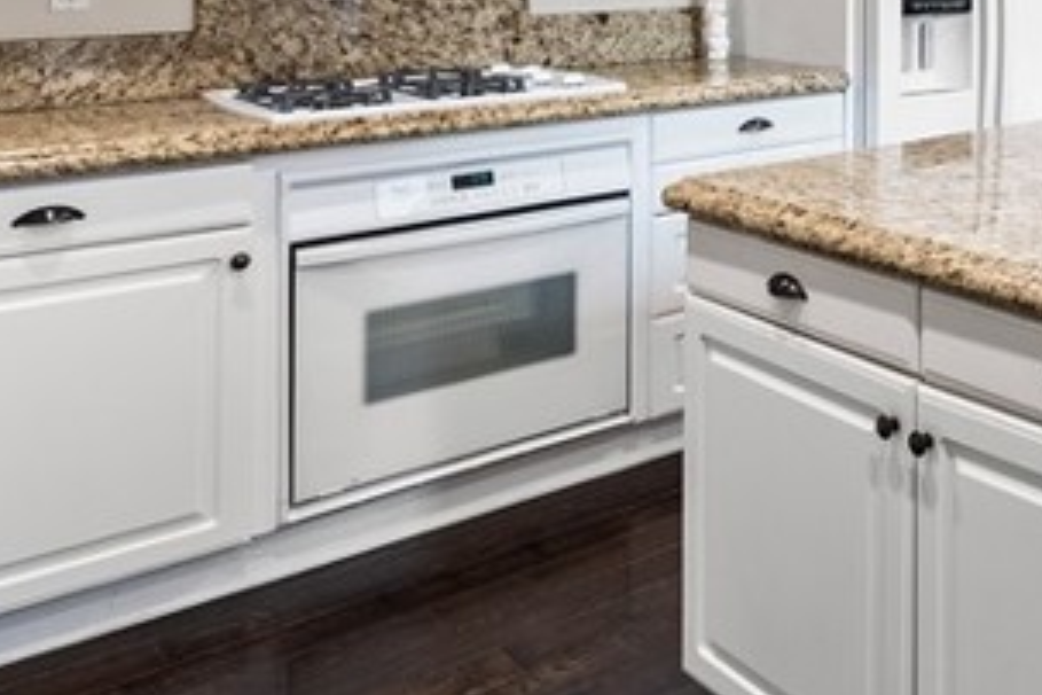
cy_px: -105
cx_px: 1173
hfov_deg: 36.8
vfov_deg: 27.4
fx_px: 1273
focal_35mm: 44
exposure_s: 1/3
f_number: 8
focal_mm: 13
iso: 320
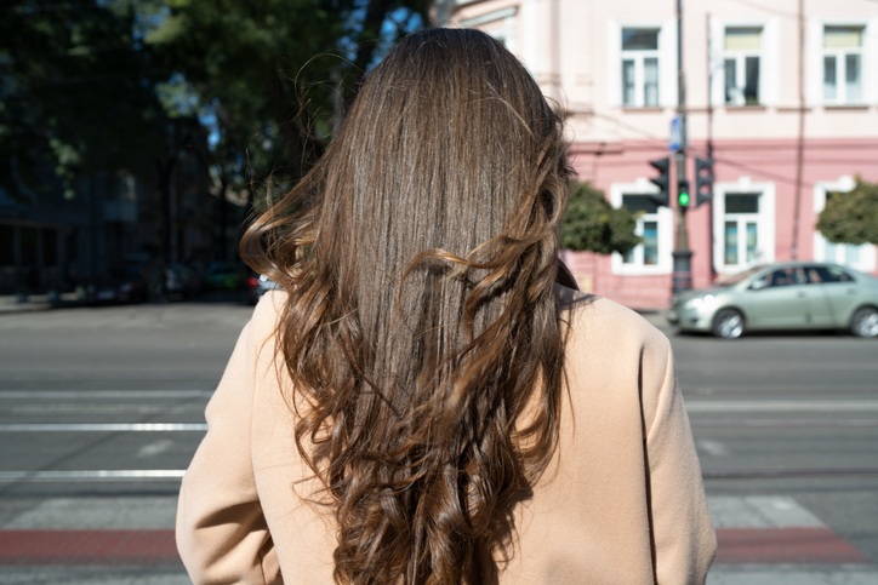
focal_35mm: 35
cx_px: 439
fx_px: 854
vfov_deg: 37.9
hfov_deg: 54.4
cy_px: 292
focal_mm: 35
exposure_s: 1/250
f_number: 4.5
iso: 50
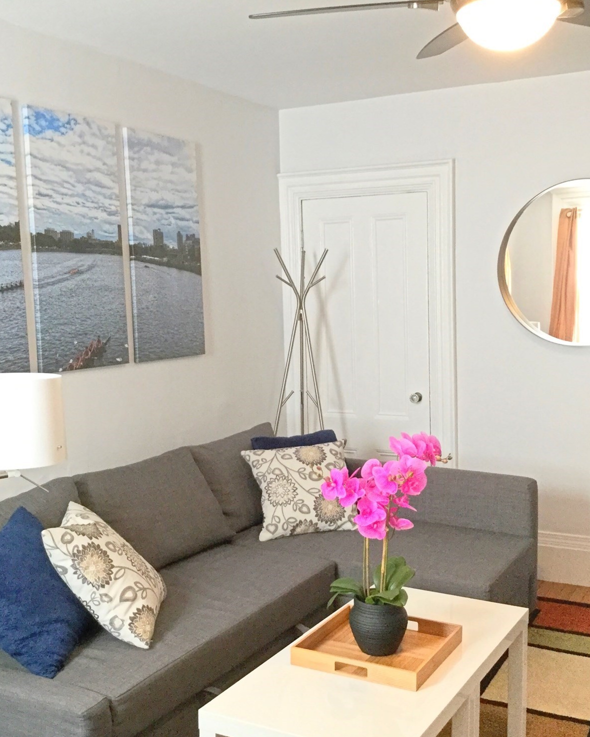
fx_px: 917
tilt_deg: -4.8
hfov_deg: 35.6
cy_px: 382
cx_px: 326
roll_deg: +1.7
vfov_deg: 43.8
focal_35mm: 42
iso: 100
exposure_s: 1/30
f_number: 2.4
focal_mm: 3.3
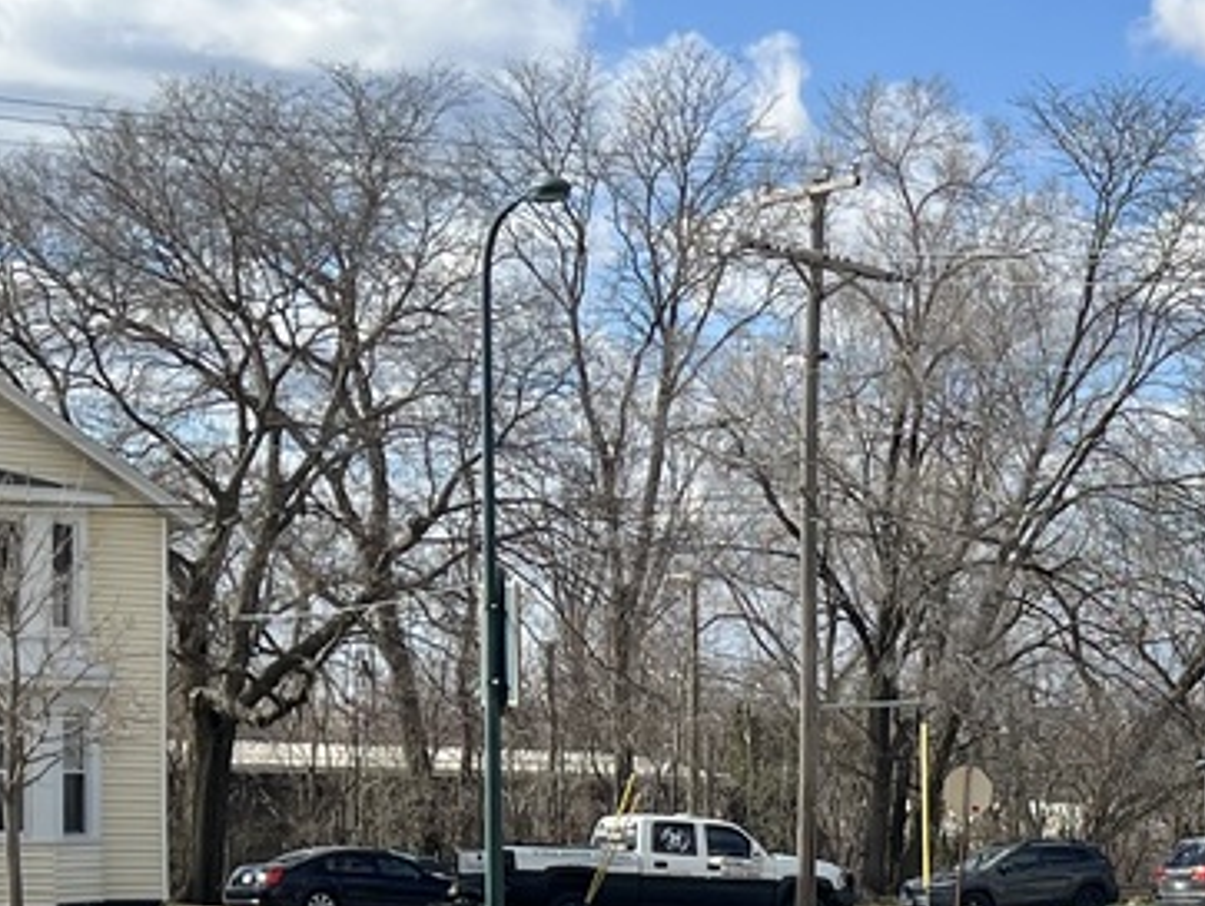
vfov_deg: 14.1
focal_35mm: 103
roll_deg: -1.3
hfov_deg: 18.1
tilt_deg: -5.8
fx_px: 3589
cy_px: 1012
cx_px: 1461
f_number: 1.5
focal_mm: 5.7
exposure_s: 1/4630
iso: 50
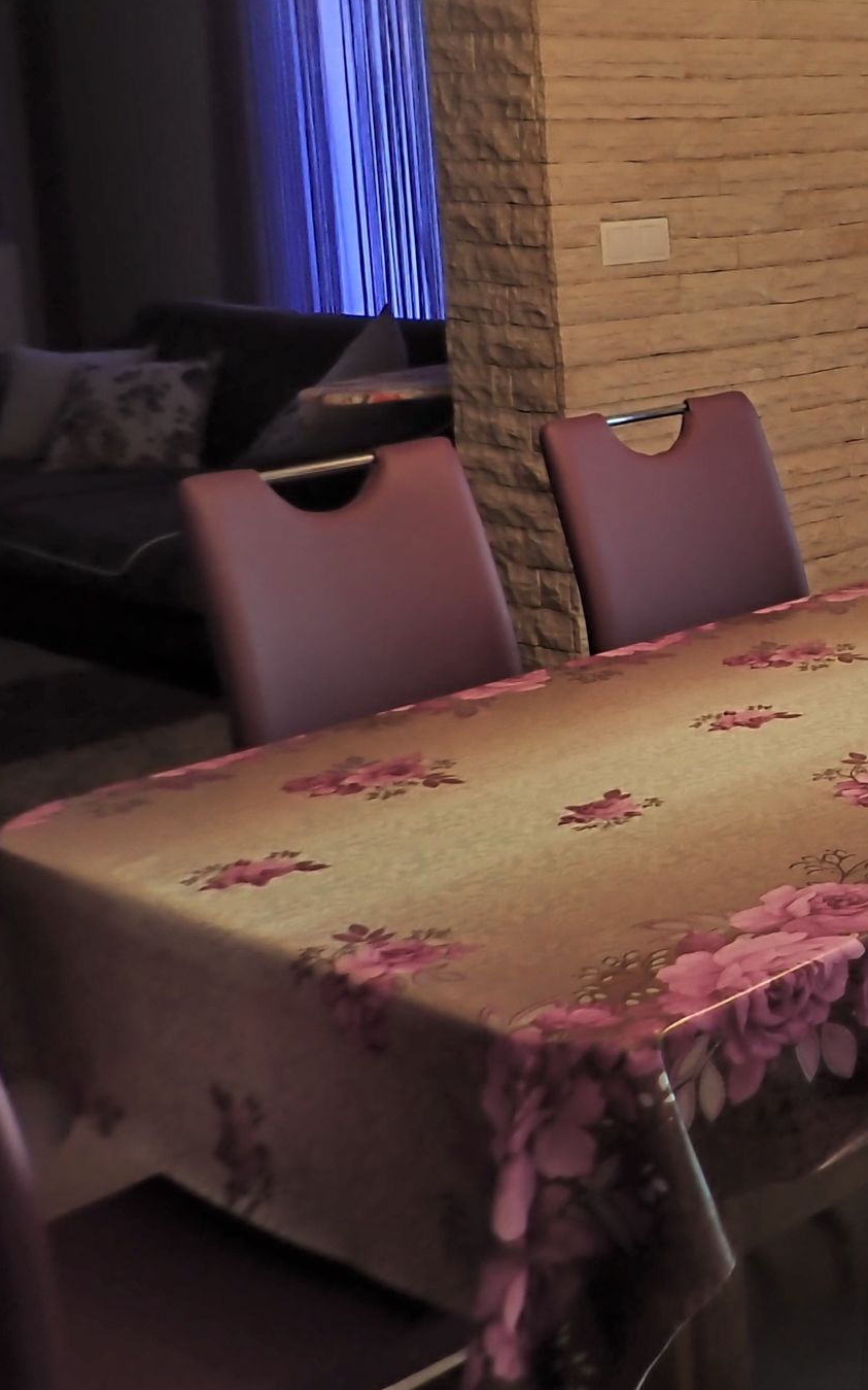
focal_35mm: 55
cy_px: 401
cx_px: 1352
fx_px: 2082
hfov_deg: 19.9
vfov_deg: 36.3
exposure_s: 1/30
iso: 200
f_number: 2
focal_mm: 4.5
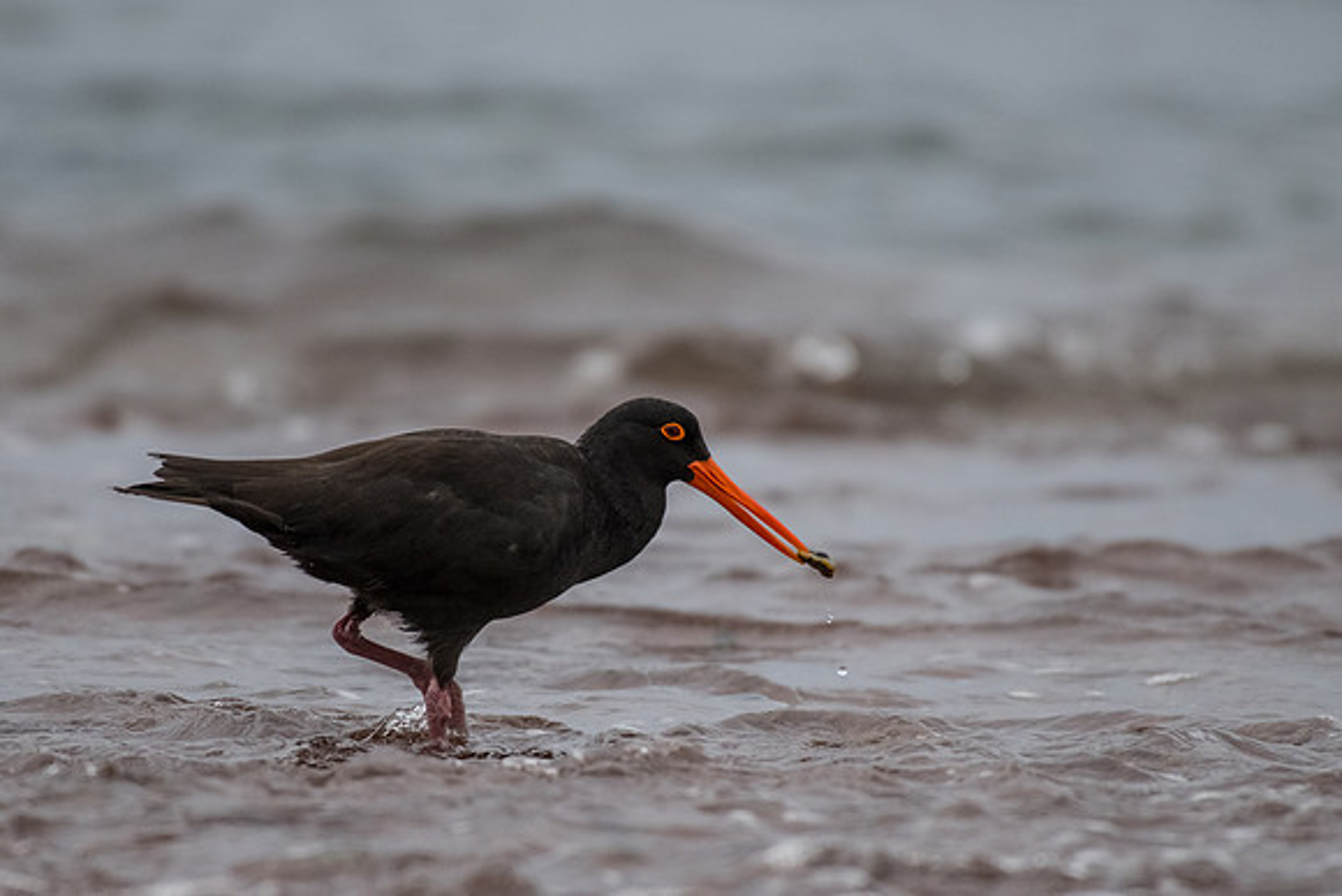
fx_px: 31407
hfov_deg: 2.4
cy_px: 547
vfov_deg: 1.6
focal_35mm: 842
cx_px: 590
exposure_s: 1/1600
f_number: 5.6
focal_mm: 500
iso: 800
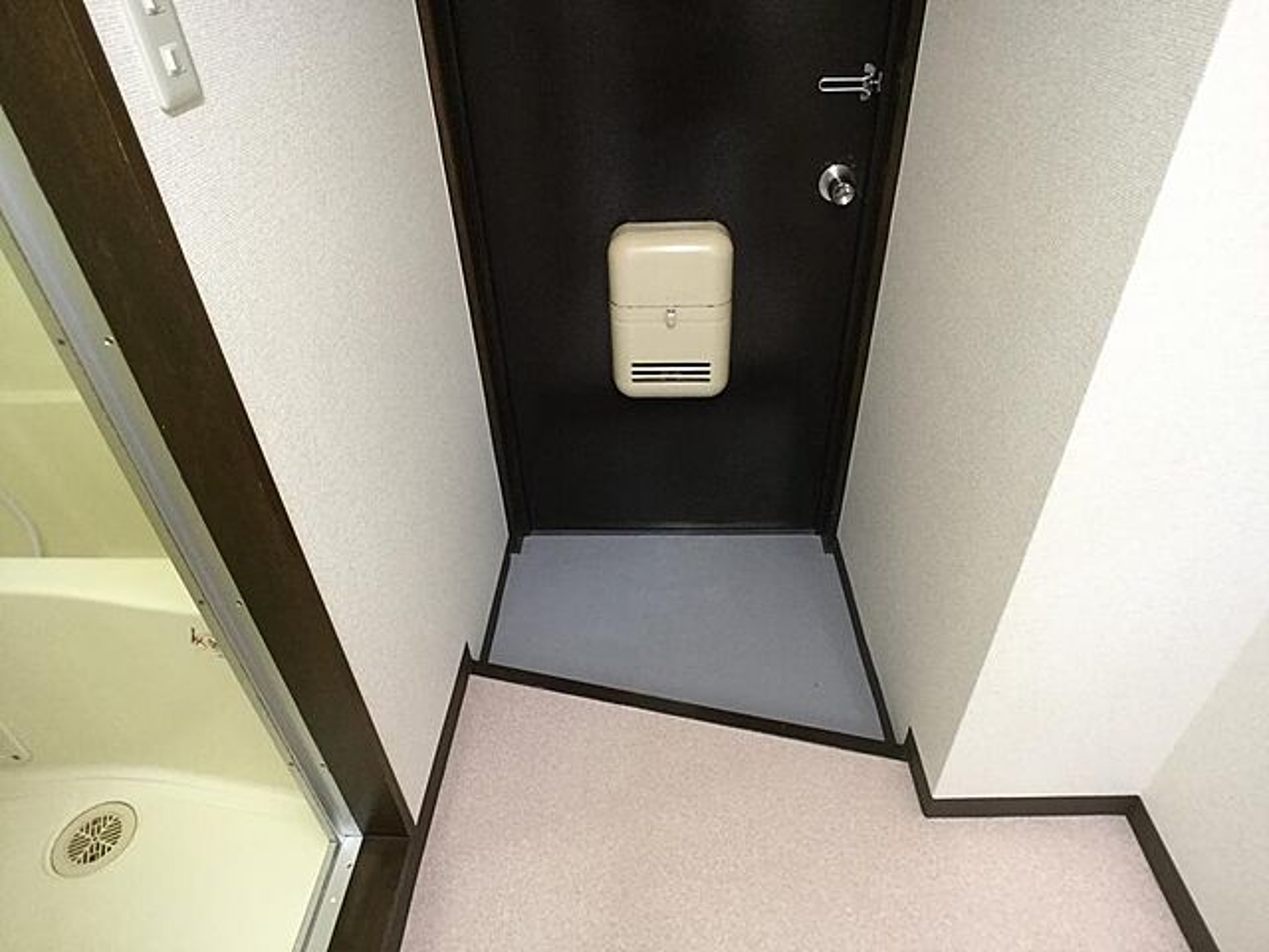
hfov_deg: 58.4
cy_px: 476
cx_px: 634
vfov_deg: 45.4
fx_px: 1136
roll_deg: +3.4
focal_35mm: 31
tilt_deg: -37.1
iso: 80
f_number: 2.4
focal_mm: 3.3
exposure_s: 1/30
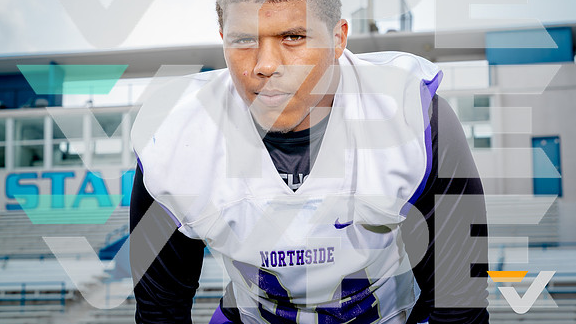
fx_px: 1207
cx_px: 302
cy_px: 122
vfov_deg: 15.3
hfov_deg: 26.8
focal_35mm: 79
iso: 100
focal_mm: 70
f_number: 8
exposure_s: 1/125
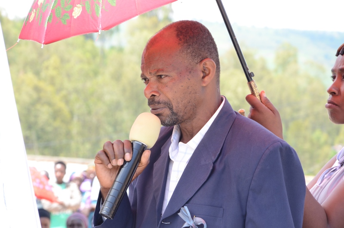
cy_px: 114
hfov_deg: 13.1
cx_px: 172
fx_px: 1502
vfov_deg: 8.7
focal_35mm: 158
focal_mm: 105
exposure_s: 1/125
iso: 320
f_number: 7.1
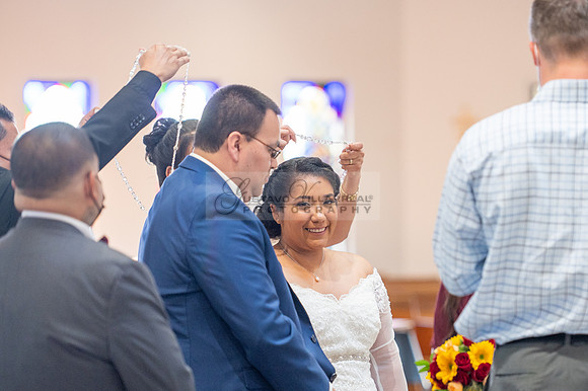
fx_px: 3084
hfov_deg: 10.9
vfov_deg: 7.3
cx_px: 358
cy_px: 238
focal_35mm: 189
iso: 1600
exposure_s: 1/200
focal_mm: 155
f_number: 2.8
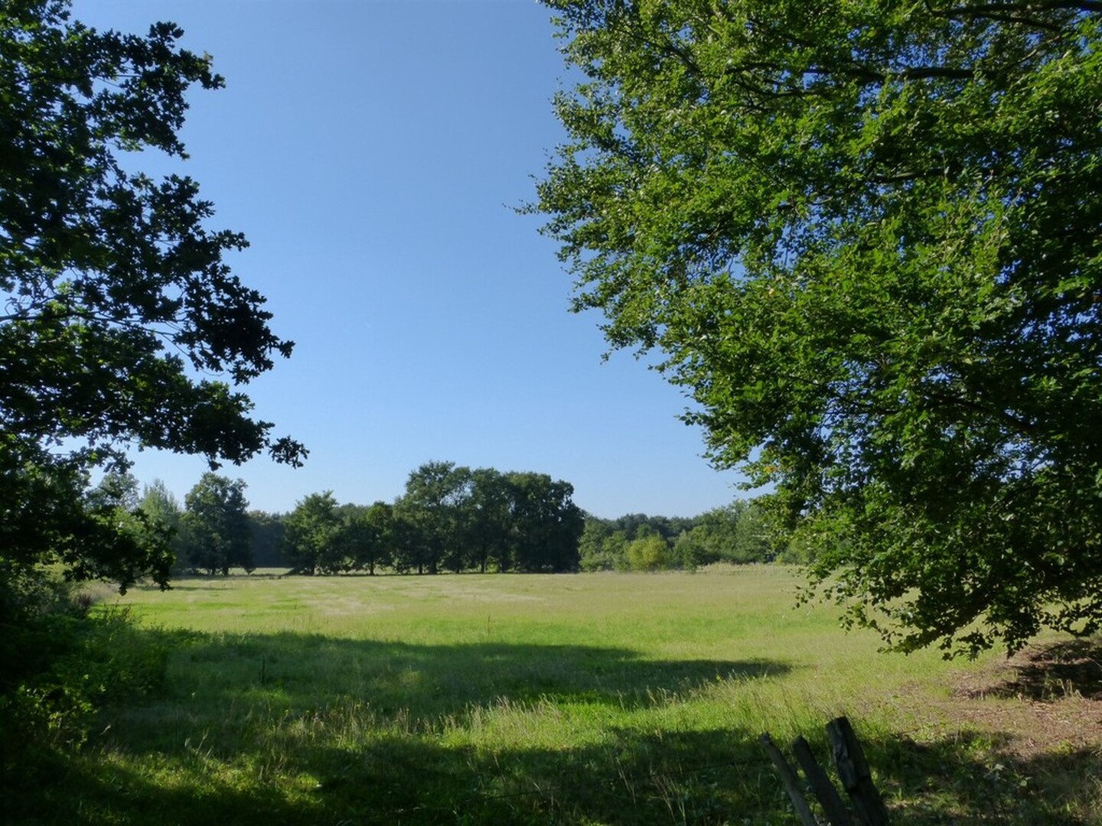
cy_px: 413
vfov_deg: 54.9
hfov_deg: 69.4
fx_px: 796
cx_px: 551
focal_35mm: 25
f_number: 4.5
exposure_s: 1/800
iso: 200
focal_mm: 4.3
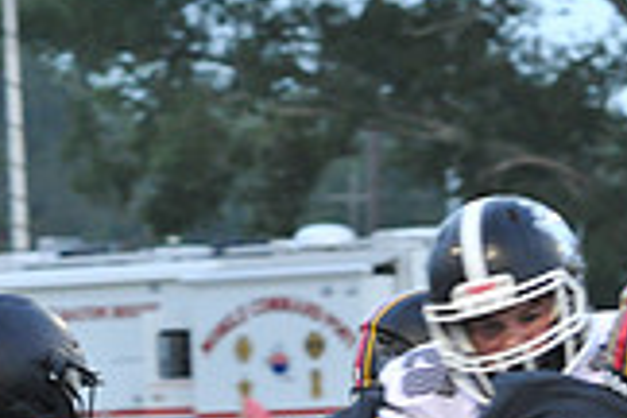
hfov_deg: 5.1
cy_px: 631
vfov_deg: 3.4
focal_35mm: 402
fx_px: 7001
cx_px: 937
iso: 4000
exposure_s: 1/250
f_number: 5.6
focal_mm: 112
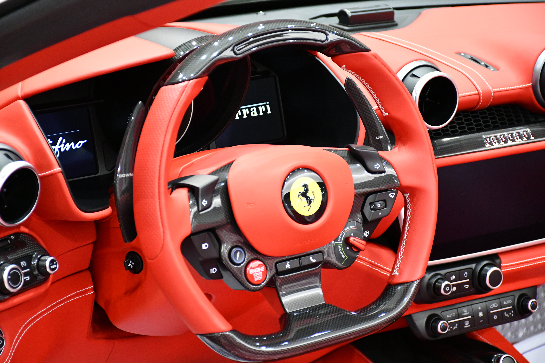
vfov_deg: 13.0
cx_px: 272
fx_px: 1589
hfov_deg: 19.5
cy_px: 182
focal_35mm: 105
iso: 4500
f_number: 5
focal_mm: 70
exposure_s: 1/125
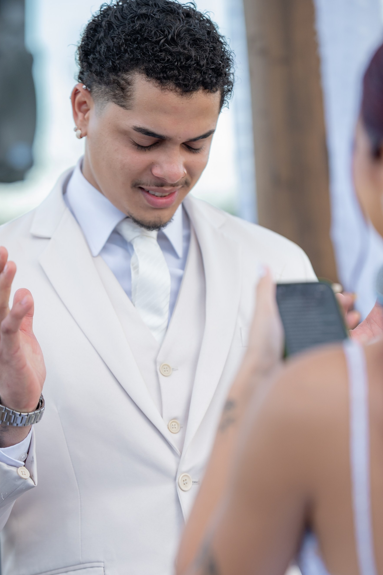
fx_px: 2107
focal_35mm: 132
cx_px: 196
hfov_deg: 10.4
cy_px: 359
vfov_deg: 15.5
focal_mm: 85
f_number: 2
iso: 320
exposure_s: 1/1250
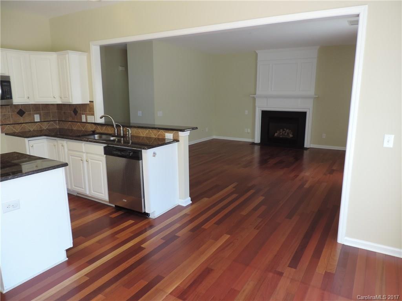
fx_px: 279
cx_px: 201
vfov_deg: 56.8
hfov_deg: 71.6
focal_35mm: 24
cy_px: 150
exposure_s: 1/30
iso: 160
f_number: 3
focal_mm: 4.3
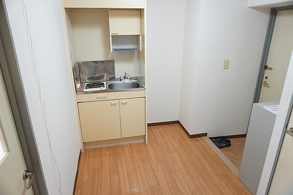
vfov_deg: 53.0
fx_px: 195
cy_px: 98
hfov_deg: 73.8
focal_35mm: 24
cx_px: 146
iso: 1250
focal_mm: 16
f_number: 3.5
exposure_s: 1/30
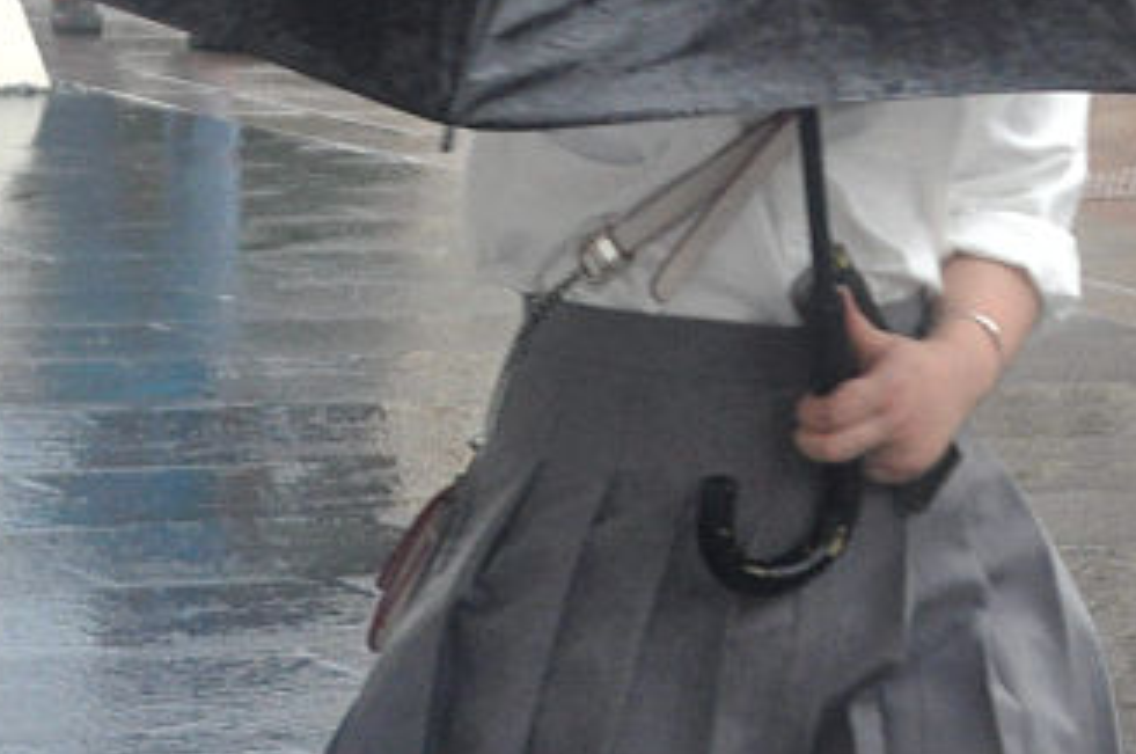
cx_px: 698
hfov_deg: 6.8
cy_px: -16
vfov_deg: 4.5
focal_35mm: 303
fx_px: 9542
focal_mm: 55
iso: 800
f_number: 5.6
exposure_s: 1/125
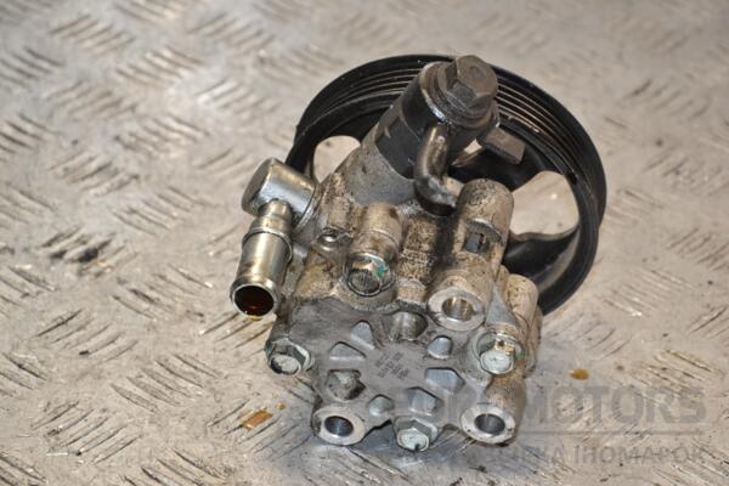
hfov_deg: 14.9
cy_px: 243
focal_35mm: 138
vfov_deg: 9.9
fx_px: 2794
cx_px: 364
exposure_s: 1/200
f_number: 7.1
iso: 800
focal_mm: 92
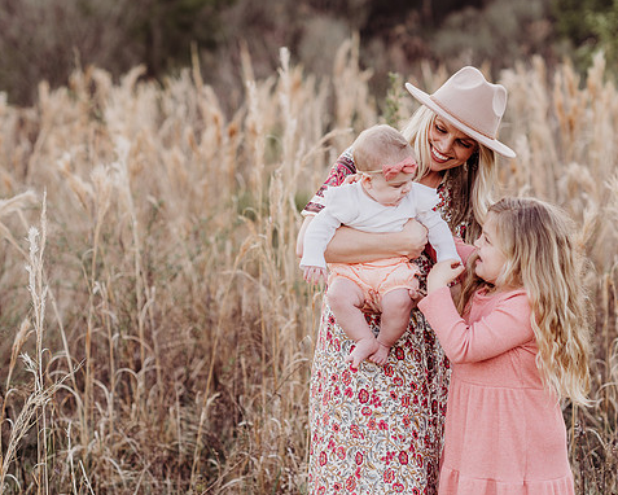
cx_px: 308
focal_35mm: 97
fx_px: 1775
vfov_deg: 15.9
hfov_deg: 19.8
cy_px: 246
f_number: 2.5
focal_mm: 85
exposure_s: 1/320
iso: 160
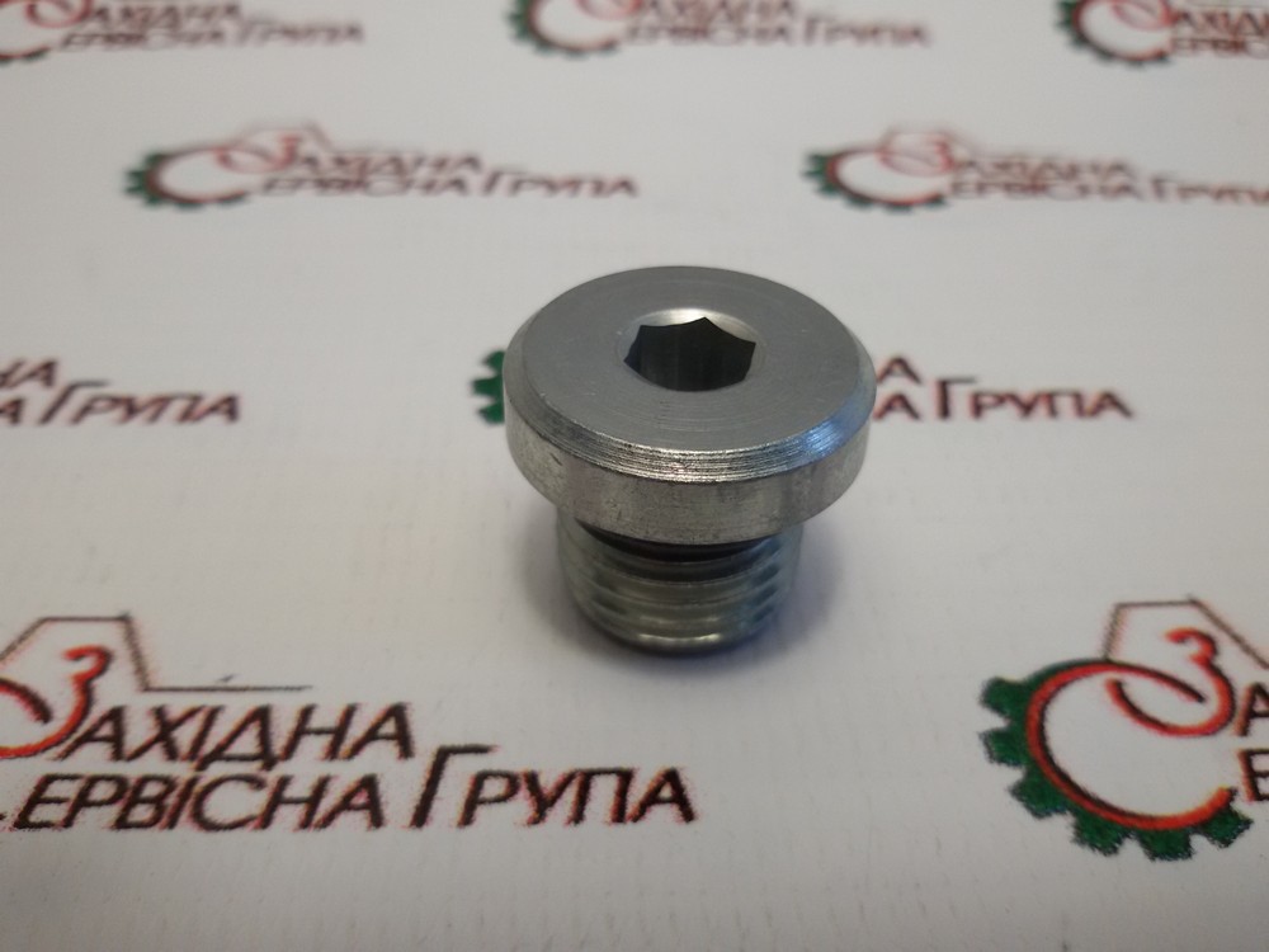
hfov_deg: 58.4
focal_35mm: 31
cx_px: 634
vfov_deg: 45.4
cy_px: 476
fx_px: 1136
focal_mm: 2.93
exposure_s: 1/100
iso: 64
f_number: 2.4
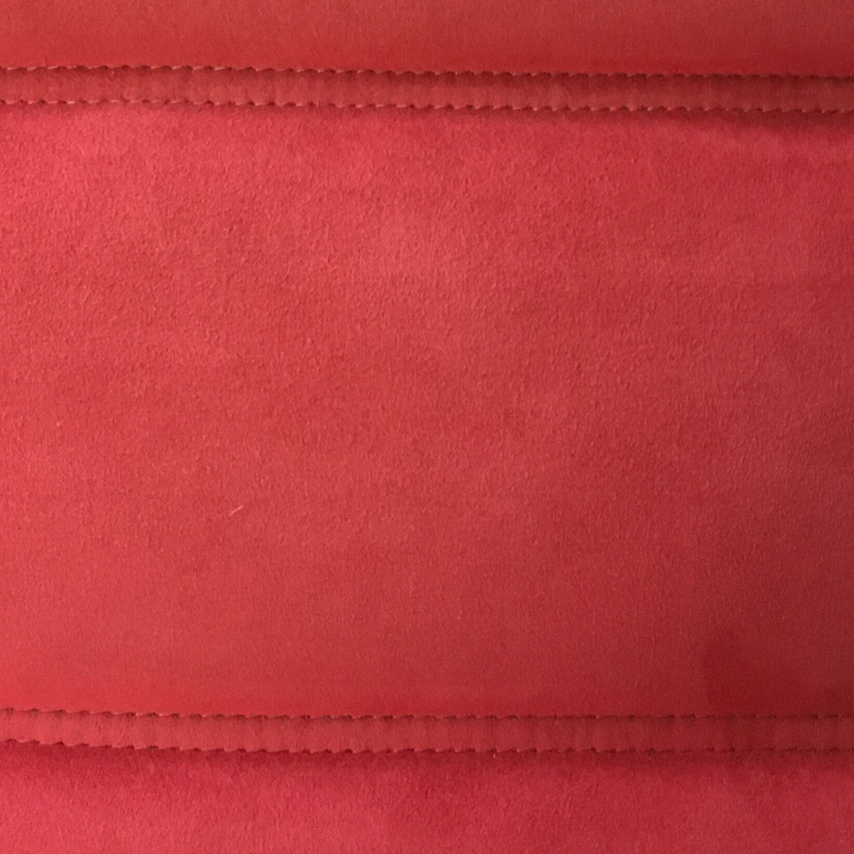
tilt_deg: -72.6
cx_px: 379
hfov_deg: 27.3
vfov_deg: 26.5
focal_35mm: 63
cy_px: 109
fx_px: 1758
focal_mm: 4.15
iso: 400
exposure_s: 1/17
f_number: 2.2
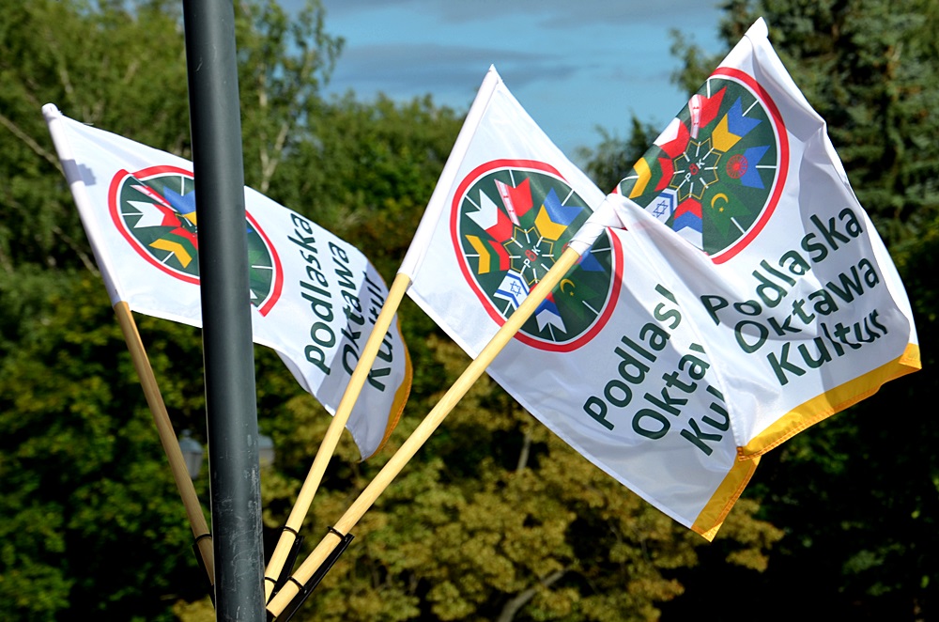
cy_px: 311
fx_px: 4099
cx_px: 470
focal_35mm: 158
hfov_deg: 13.1
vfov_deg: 8.7
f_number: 9
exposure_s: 1/320
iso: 100
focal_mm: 105
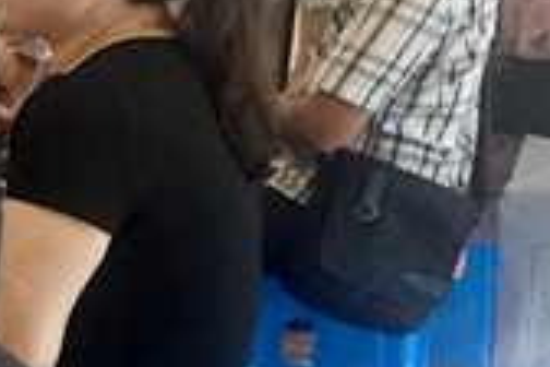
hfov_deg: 13.8
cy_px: 208
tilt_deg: -15.1
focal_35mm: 126
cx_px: -550
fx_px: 1925
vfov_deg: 10.9
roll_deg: -0.5
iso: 160
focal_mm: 4.15
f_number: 2.2
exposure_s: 1/33
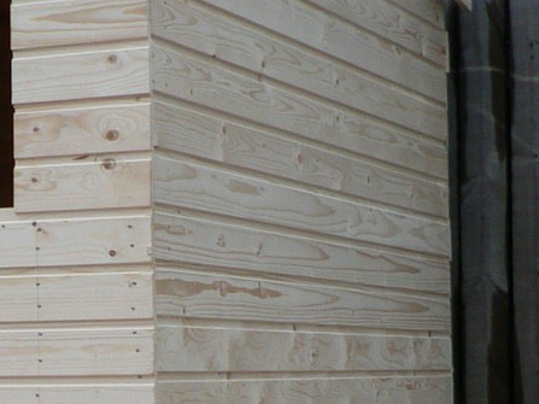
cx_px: -182
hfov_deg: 14.6
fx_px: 2008
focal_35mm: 129
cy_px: 322
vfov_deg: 11.4
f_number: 2.8
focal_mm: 6
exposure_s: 1/60
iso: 80
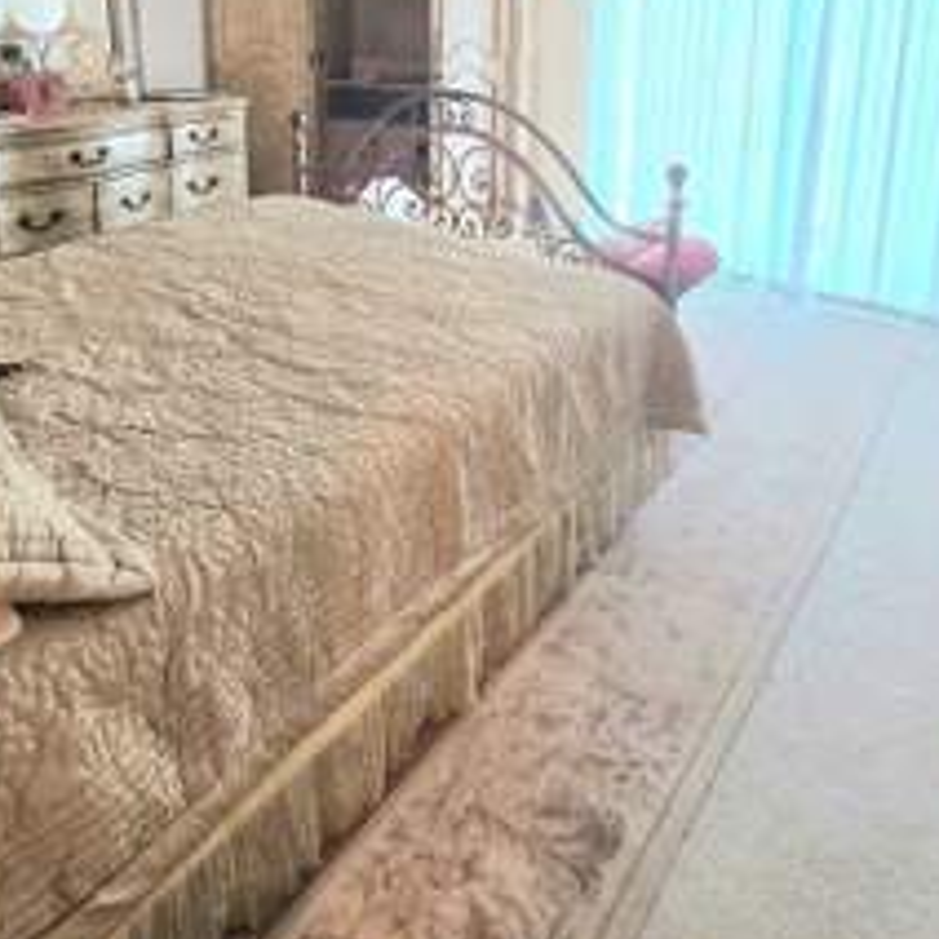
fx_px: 798
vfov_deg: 55.9
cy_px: 168
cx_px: 434
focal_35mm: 26
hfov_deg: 60.9
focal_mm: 2.2
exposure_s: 1/60.2
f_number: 1.9
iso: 200
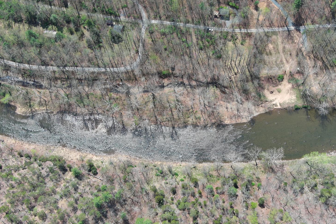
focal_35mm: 41
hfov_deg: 47.2
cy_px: 86
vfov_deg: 32.5
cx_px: 199
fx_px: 383
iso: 100
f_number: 2.8
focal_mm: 10.57
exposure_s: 1/604
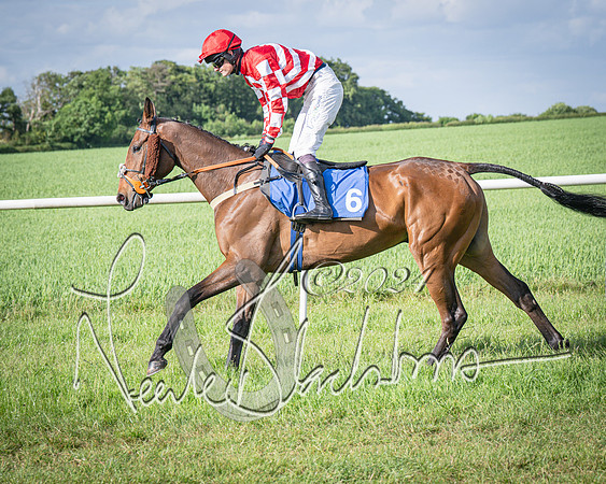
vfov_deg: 10.6
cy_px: 242
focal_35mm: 145
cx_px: 242
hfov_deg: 13.3
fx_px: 2606
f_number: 4.5
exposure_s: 1/1600
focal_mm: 86
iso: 200
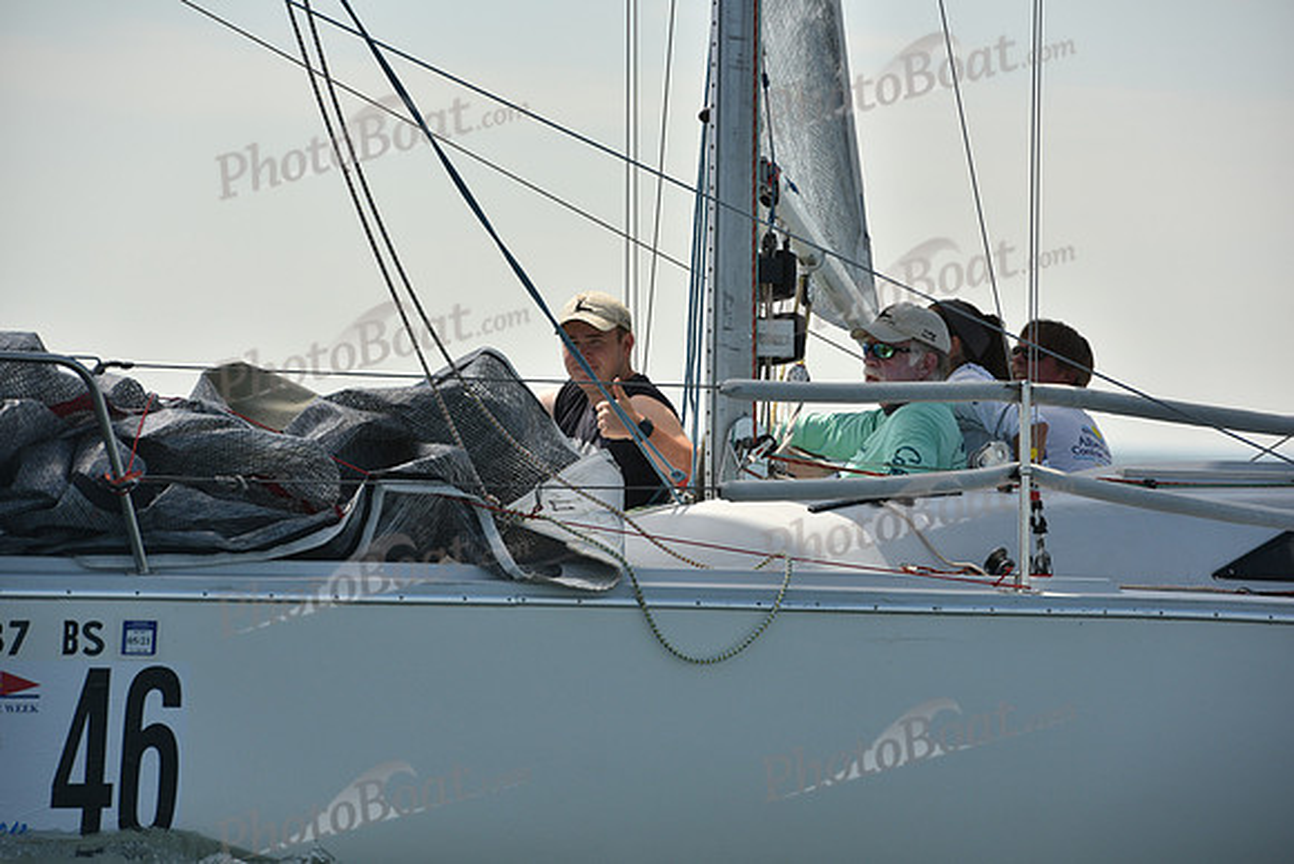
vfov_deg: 6.9
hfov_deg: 10.3
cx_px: 647
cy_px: 432
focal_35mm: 200
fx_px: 7190
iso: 320
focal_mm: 200
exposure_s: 1/1250
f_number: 9
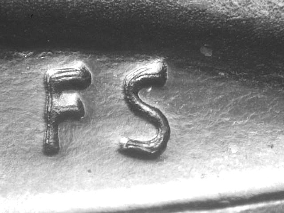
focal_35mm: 154
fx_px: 1263
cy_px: 106
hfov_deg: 12.8
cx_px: 142
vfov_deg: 9.6
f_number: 5.1
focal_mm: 32
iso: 123
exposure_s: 1/4.2
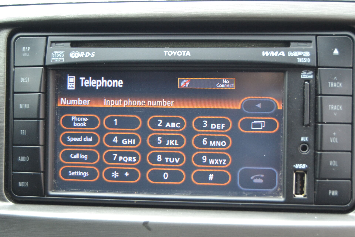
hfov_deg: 29.2
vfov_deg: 19.7
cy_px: 118
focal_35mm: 69
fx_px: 680
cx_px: 178
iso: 1000
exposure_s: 1/60
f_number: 5.3
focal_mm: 46
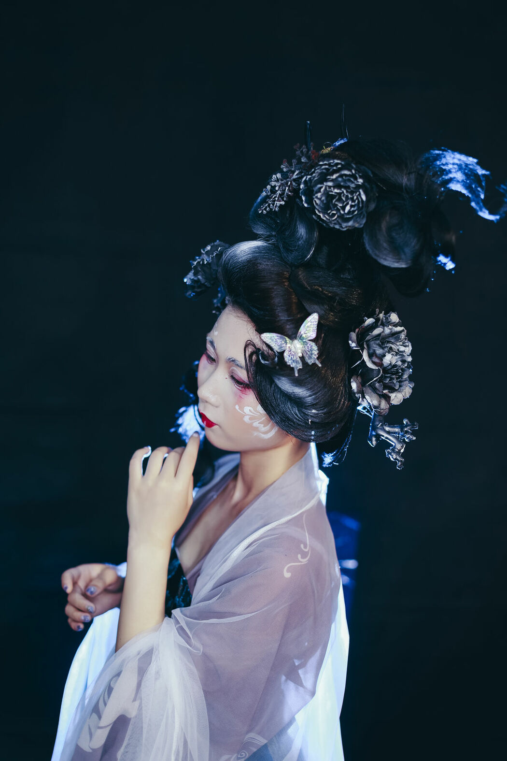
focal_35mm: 49
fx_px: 1035
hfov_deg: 27.5
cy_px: 380
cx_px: 254
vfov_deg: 40.3
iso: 320
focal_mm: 50
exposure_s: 1/100
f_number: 2
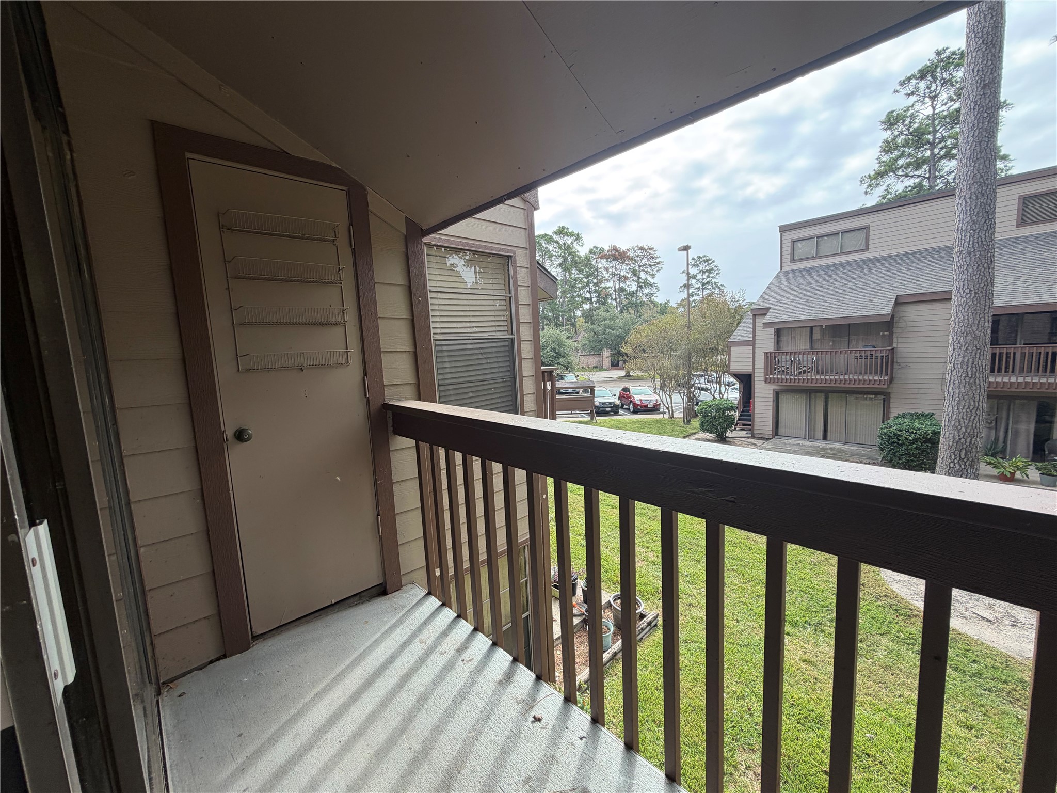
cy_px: 396
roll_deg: +3.2
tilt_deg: -5.5
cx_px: 528
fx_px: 427
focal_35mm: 14
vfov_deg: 85.7
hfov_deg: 102.1
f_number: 2.2
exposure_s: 1/150
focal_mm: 2.22
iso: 40
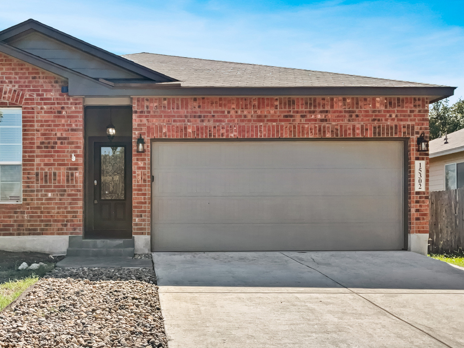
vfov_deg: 35.6
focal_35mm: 40
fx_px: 536
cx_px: 152
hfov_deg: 46.0
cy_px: 232
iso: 16
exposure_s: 1/710
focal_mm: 3
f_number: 1.8
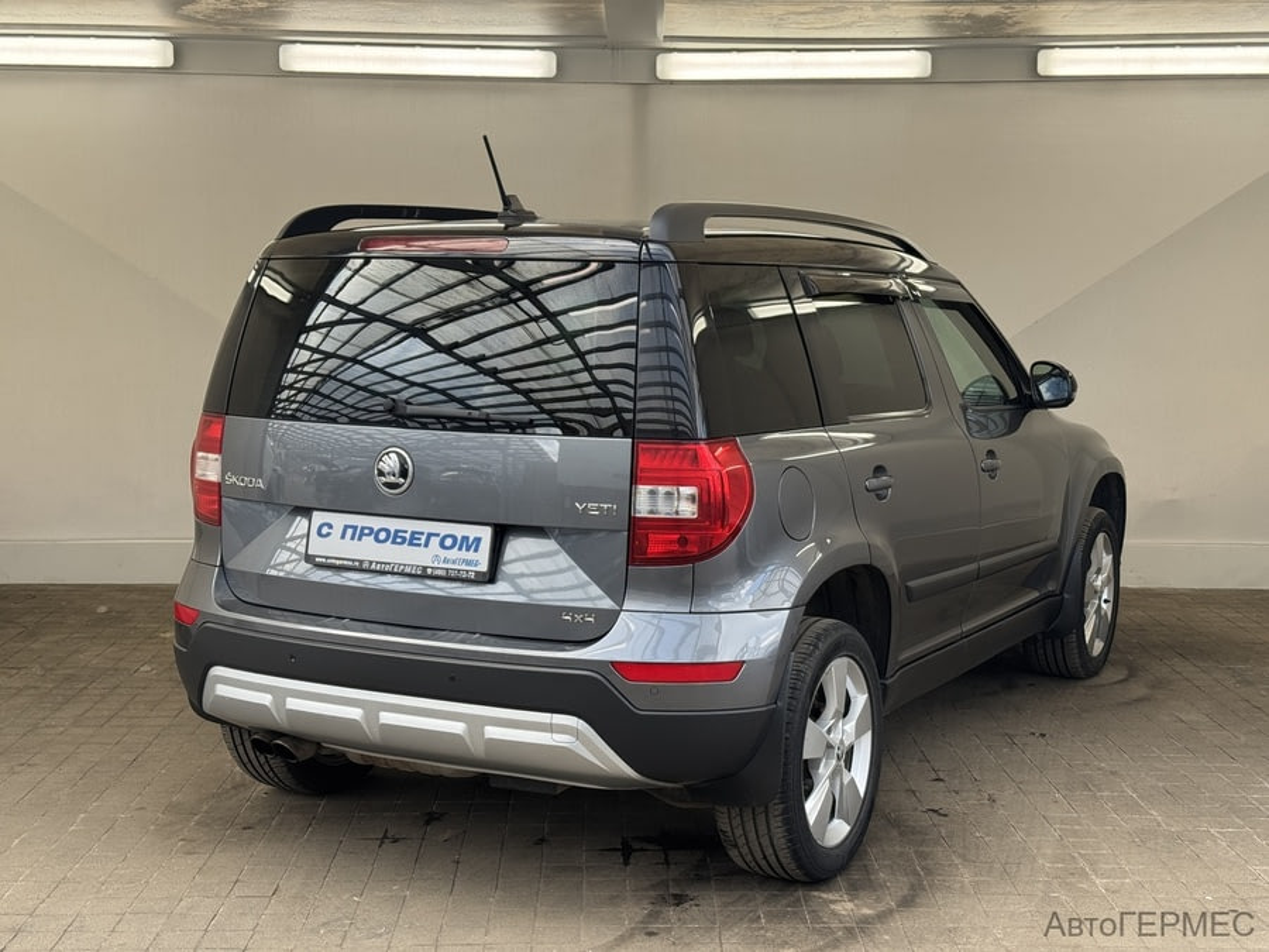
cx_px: 634
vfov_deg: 30.3
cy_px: 476
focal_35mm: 48
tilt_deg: -8.4
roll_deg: -1.5
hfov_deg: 39.7
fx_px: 1760
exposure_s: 1/354
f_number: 1.78
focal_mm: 6.76
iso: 64
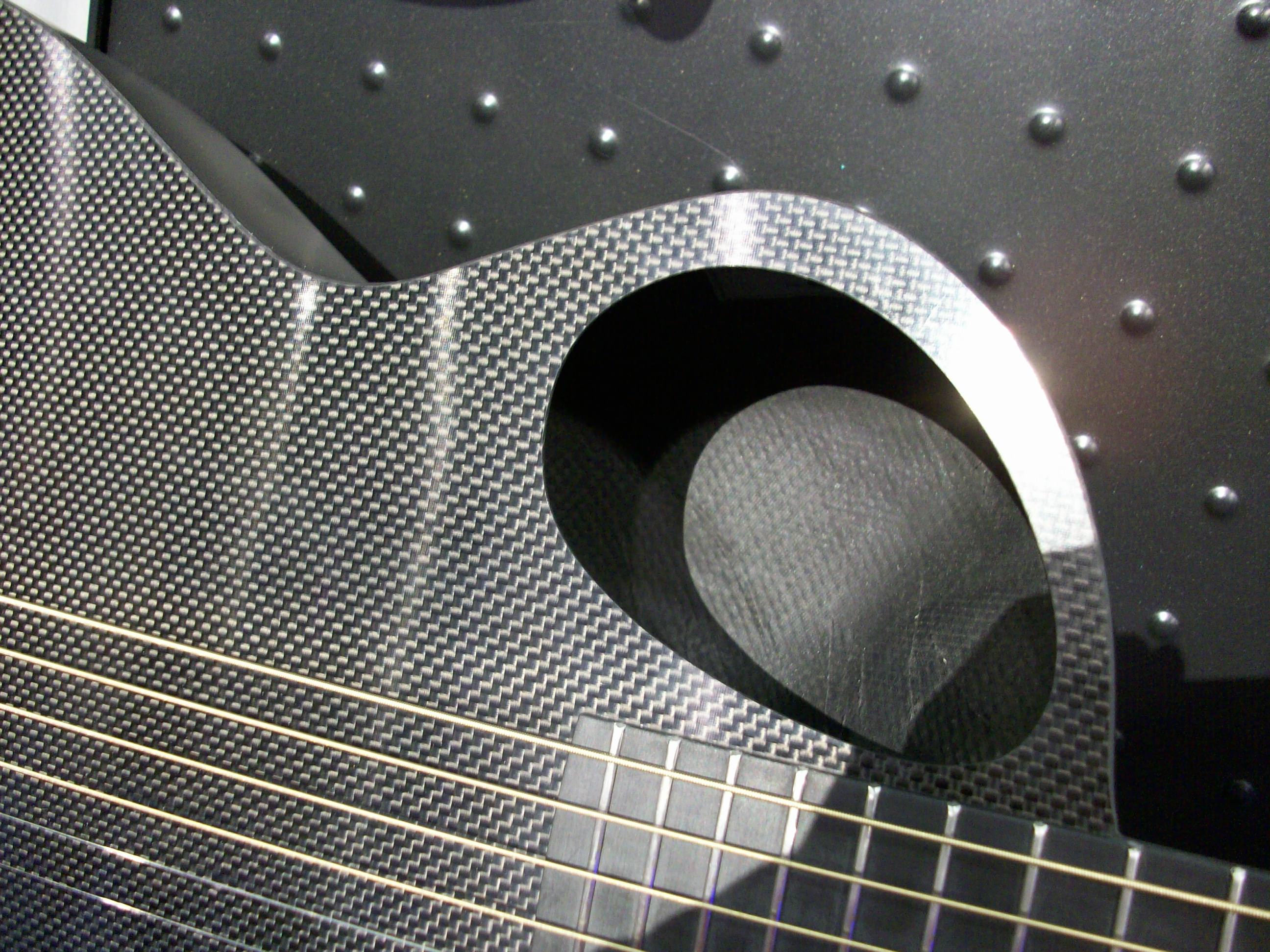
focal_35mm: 34
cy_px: 476
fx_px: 1247
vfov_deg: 41.8
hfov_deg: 54.0
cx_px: 635
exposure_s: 1/10.4
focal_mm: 5.7
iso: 160
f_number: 2.8
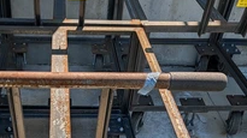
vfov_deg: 22.0
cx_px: 72
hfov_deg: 39.8
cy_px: 157
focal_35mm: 51
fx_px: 334
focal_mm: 6.9
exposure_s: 1/9901
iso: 27
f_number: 1.68
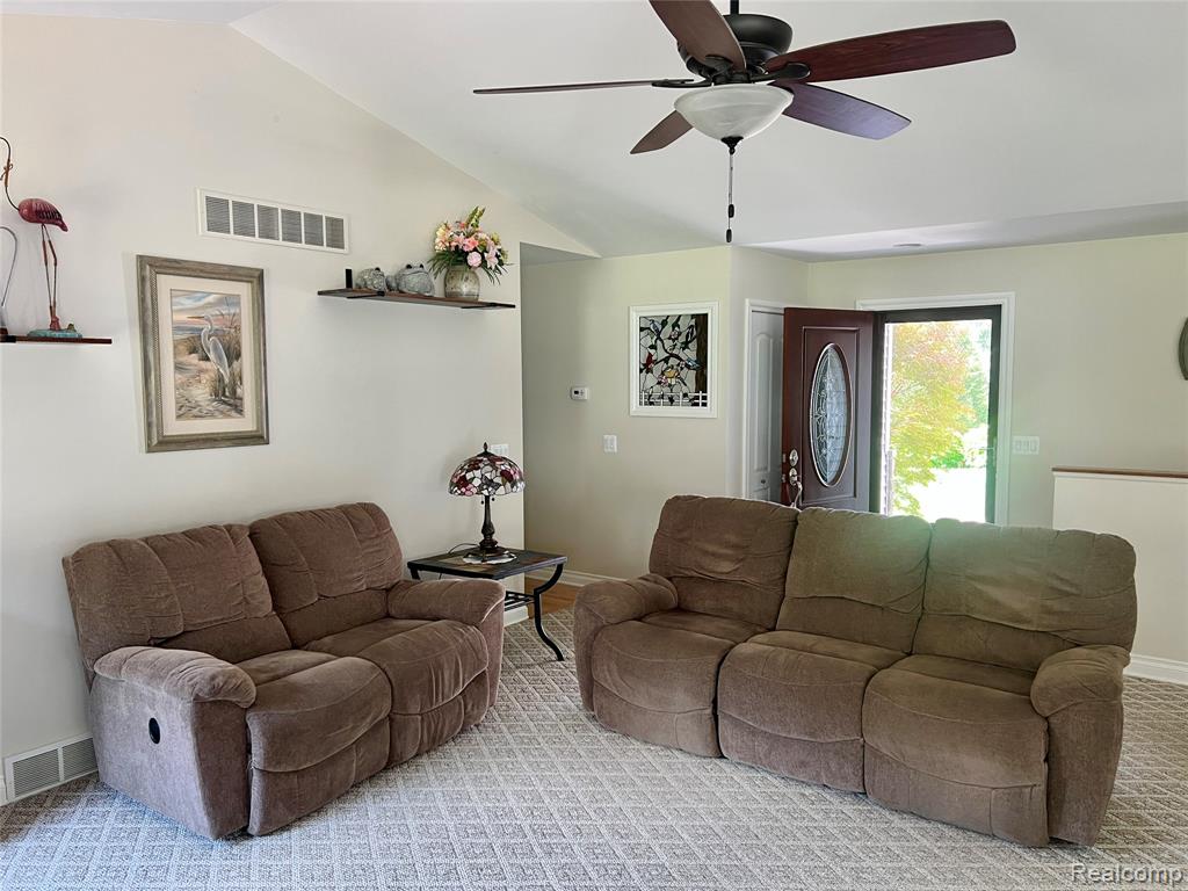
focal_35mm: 26
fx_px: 892
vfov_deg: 53.1
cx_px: 594
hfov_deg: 67.3
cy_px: 446
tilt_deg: -4.2
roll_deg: +0.3
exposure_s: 1/60
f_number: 1.5
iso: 100
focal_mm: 5.7
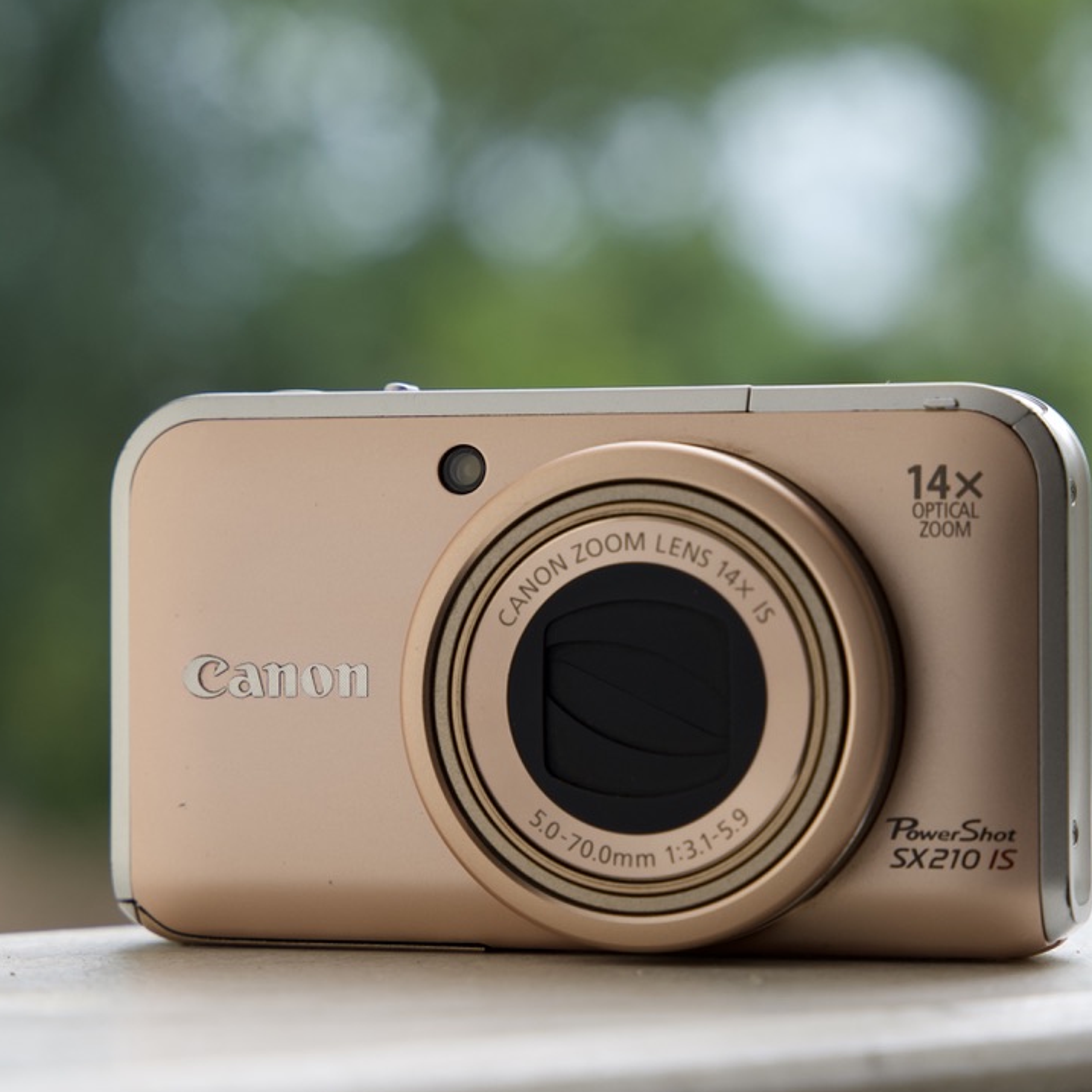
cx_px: 617
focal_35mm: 135
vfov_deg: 12.9
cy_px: 546
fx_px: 4818
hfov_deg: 12.9
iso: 200
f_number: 5
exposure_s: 1/250
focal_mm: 70
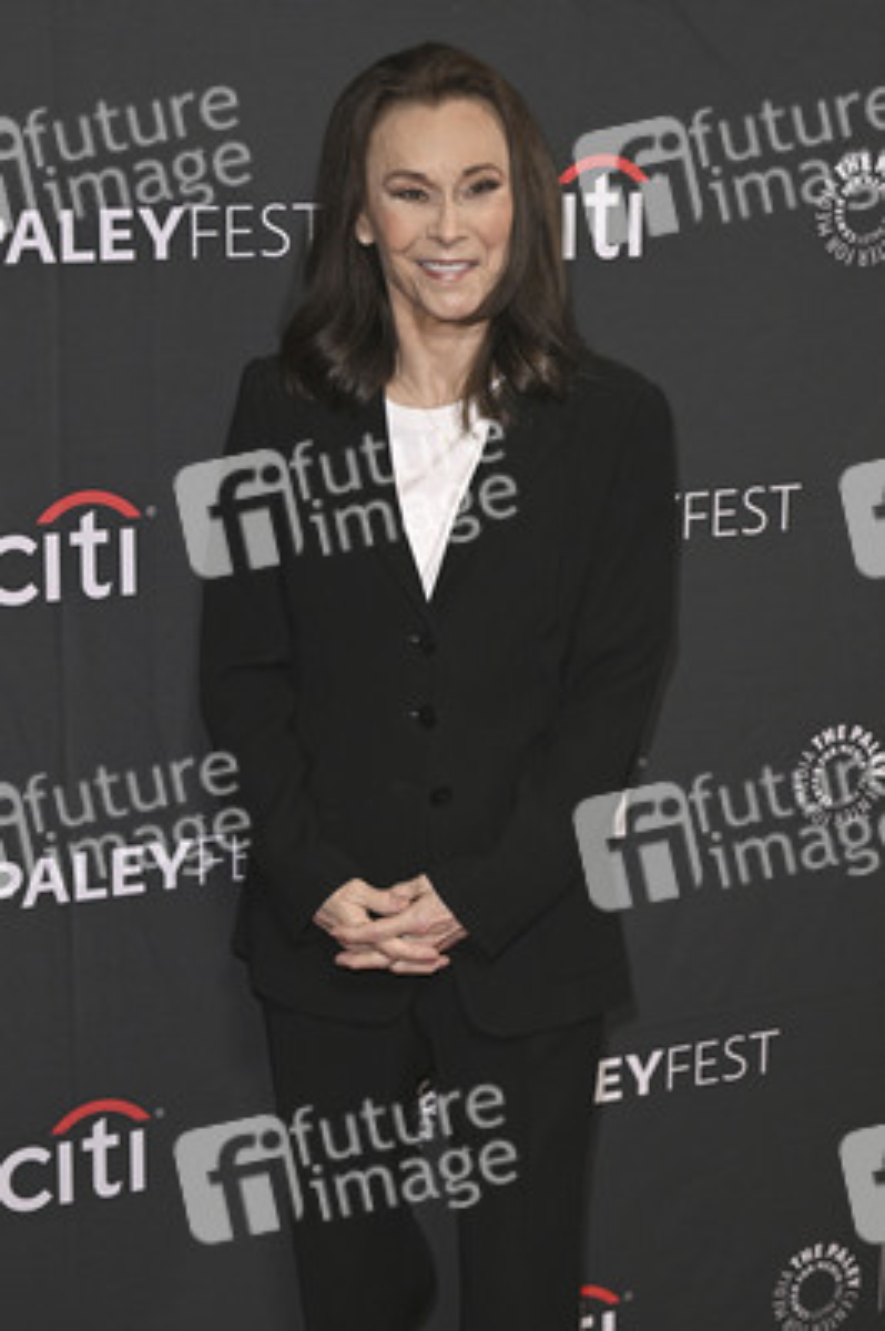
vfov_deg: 31.0
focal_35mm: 65
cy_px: 666
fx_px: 2401
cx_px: 442
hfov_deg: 20.9
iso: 2500
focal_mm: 65
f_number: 6.3
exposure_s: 1/320
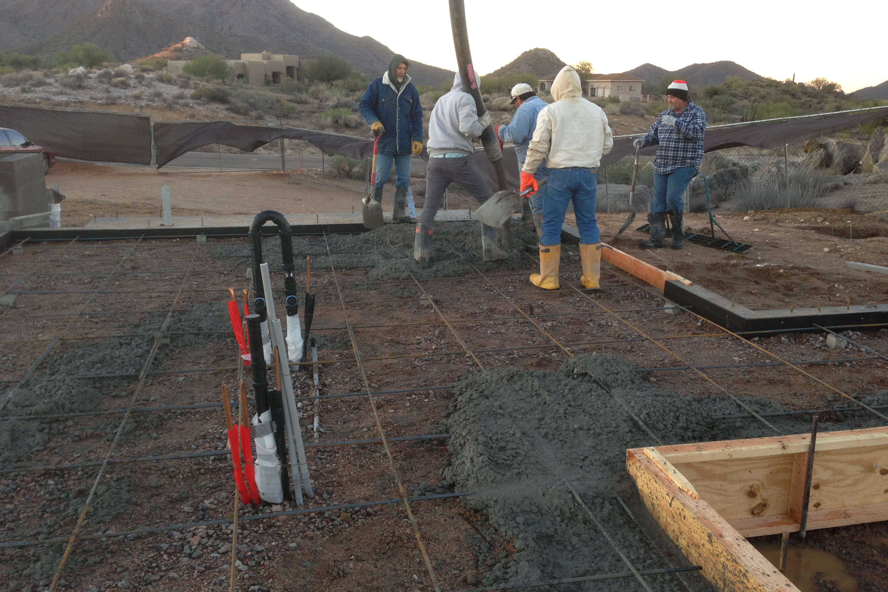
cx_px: 447
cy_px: 279
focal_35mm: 35
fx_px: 863
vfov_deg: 37.8
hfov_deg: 54.4
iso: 64
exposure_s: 1/60
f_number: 2.4
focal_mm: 4.13
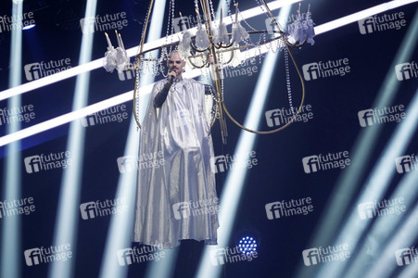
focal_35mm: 257
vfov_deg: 5.3
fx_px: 2982
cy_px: 139
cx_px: 209
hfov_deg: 8.0
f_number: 5.6
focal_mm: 257
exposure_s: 1/160
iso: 5000
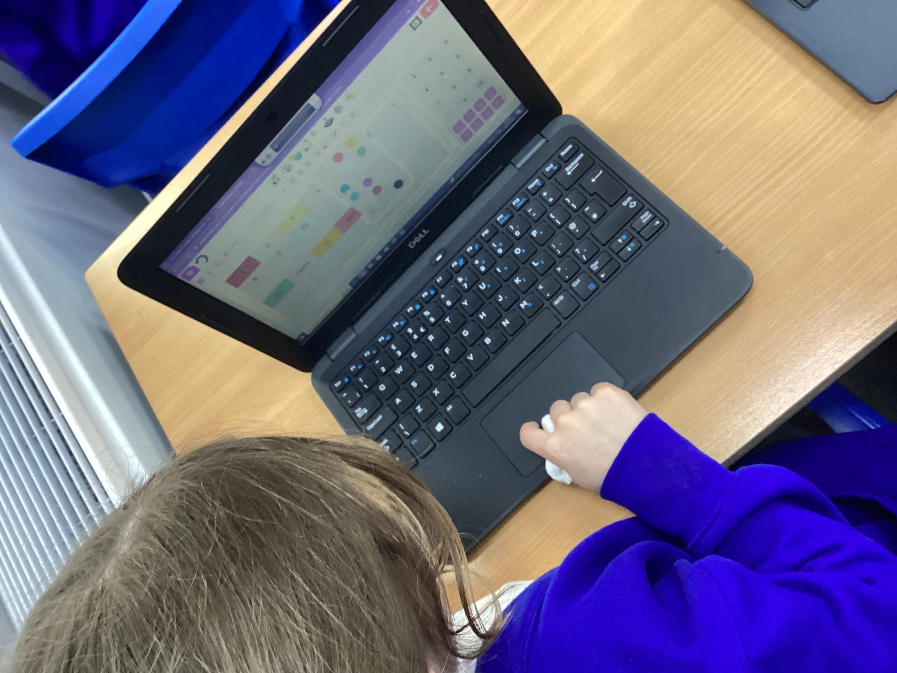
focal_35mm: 31
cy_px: 336
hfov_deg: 58.4
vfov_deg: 45.4
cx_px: 448
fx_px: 803
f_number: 2.4
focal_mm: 3.3
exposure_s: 1/50
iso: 250
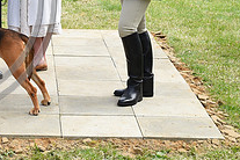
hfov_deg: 14.0
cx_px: -77
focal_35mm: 140
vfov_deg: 9.7
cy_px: -16
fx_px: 933
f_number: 9
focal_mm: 50
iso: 800
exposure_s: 1/1250
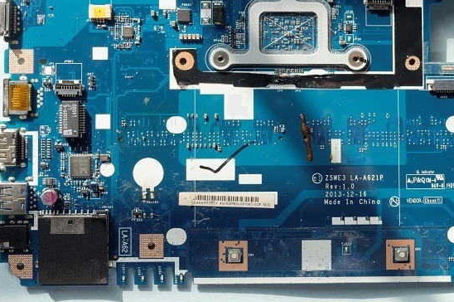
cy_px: 100
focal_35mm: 64
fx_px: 802
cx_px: 273
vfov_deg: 21.2
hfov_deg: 31.5
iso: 100
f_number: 8
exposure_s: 1/30
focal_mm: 31
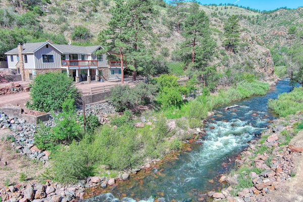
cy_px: 101
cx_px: 152
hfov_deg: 63.7
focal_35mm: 29
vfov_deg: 45.0
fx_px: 244
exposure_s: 1/767
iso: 100
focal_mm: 10.6
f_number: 2.8
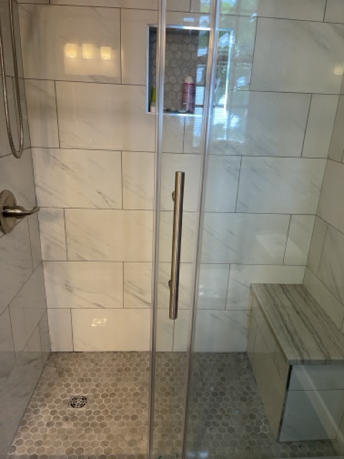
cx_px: 172
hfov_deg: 53.1
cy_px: 230
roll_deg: -1.8
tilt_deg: -20.7
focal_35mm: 26
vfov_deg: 67.3
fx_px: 345
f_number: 1.6
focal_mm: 5.1
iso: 100
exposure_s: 1/60
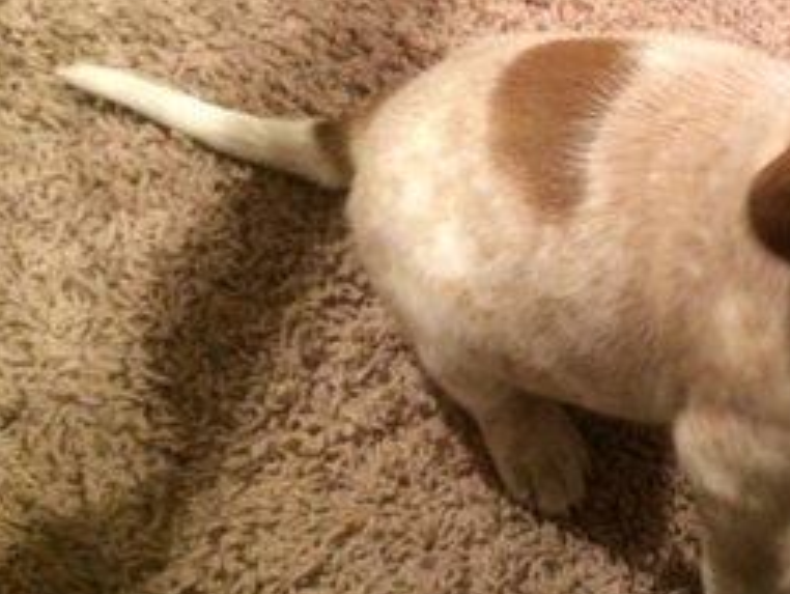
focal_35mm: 57
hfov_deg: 32.0
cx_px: 722
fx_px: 1302
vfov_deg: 25.5
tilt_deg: -49.4
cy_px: 182
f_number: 2.2
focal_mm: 4.15
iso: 400
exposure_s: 1/15
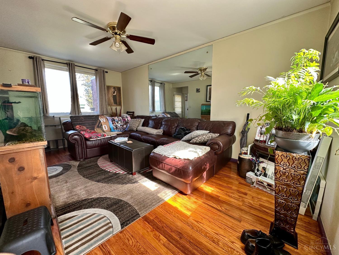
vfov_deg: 85.7
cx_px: 170
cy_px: 128
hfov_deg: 102.1
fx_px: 137
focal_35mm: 14
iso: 125
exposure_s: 1/99
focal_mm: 2.22
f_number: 2.2
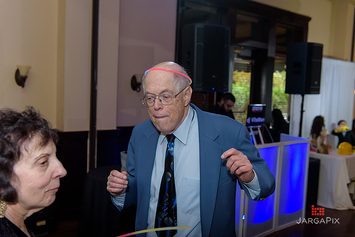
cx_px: 178
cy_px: 118
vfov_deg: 36.9
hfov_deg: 53.1
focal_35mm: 36
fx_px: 355
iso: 1600
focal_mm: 36
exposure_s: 1/125
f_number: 3.2
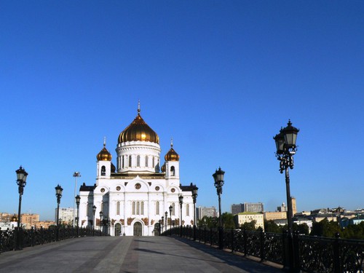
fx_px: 379
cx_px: 182
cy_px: 136
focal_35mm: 36
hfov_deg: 51.4
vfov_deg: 39.7
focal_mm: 6
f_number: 5.6
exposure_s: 1/800
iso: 100
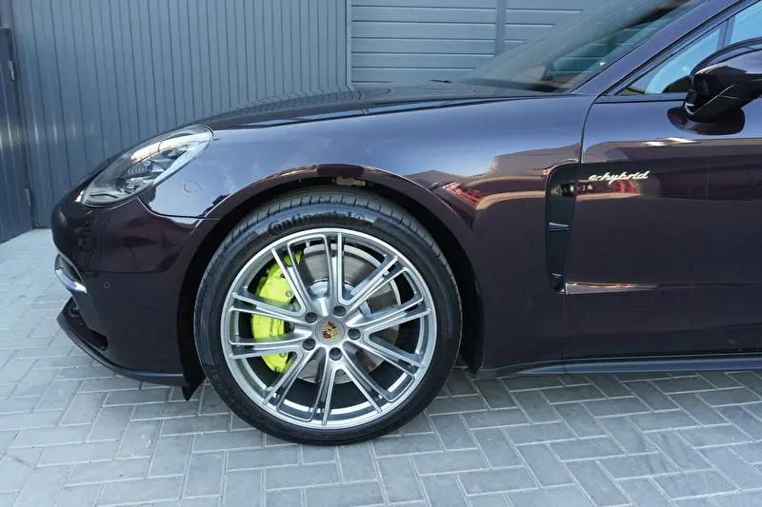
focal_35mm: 32
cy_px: 254
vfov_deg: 41.7
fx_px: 667
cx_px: 381
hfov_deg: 59.5
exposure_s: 1/160
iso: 1000
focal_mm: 21
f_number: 4
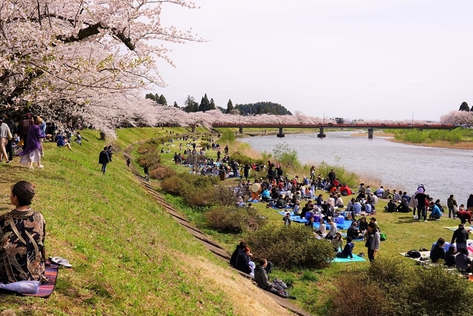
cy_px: 139
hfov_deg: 48.3
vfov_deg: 33.4
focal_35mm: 40
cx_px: 211
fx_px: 526
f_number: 6.7
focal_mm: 33
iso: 100
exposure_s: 1/350
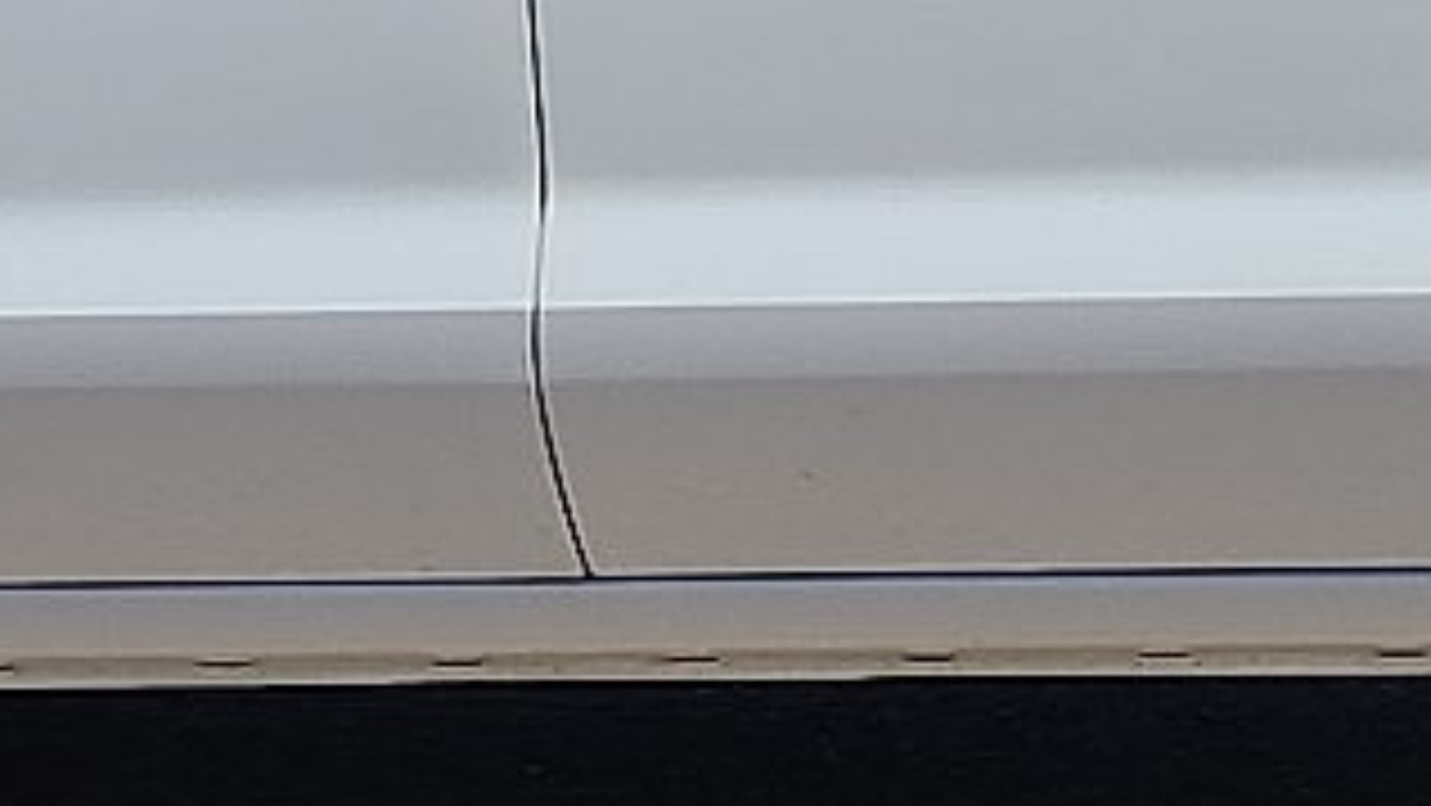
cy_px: 0
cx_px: 1094
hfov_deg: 12.6
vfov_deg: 7.1
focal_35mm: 170
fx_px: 6452
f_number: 1.8
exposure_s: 1/10000
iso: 61
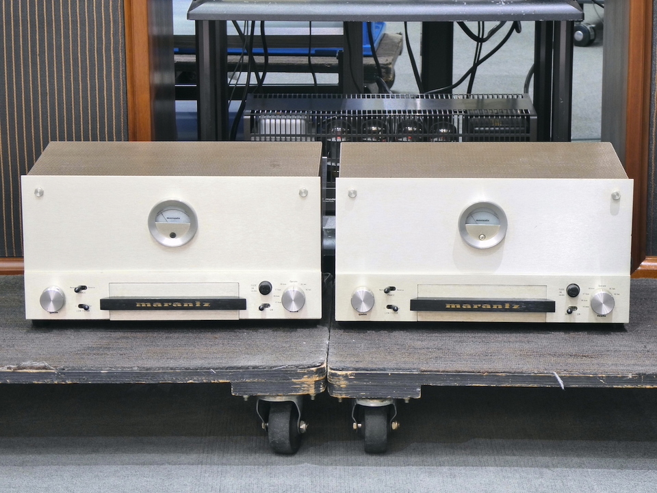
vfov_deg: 12.9
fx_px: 2183
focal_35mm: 115
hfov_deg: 17.1
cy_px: 246
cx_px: 328
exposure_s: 1/4
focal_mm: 20.6
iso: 200
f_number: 5.1
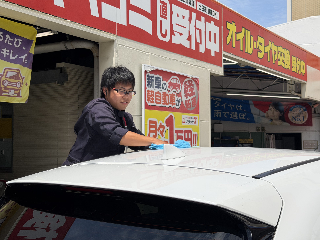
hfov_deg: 38.2
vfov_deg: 29.1
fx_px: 462
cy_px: 116
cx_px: 161
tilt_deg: +2.2
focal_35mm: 50
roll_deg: +1.1
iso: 64
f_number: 1.78
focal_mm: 6.76
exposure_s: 1/7874
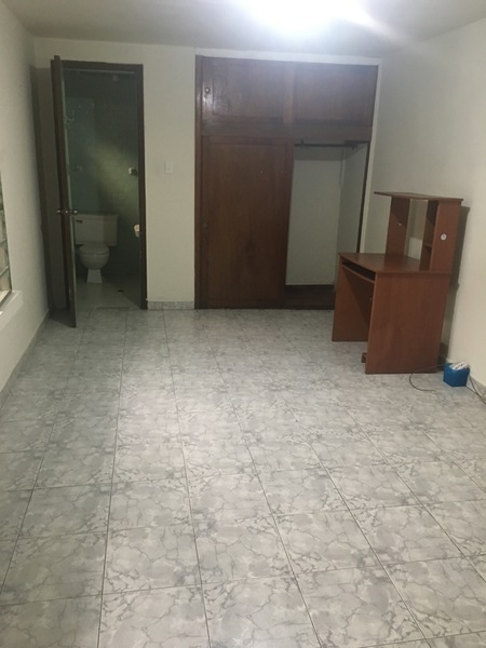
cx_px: 243
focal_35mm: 29
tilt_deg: -16.2
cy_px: 324
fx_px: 543
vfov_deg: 61.7
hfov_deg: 48.2
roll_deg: -2.3
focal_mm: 4.15
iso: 200
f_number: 2.2
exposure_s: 1/20
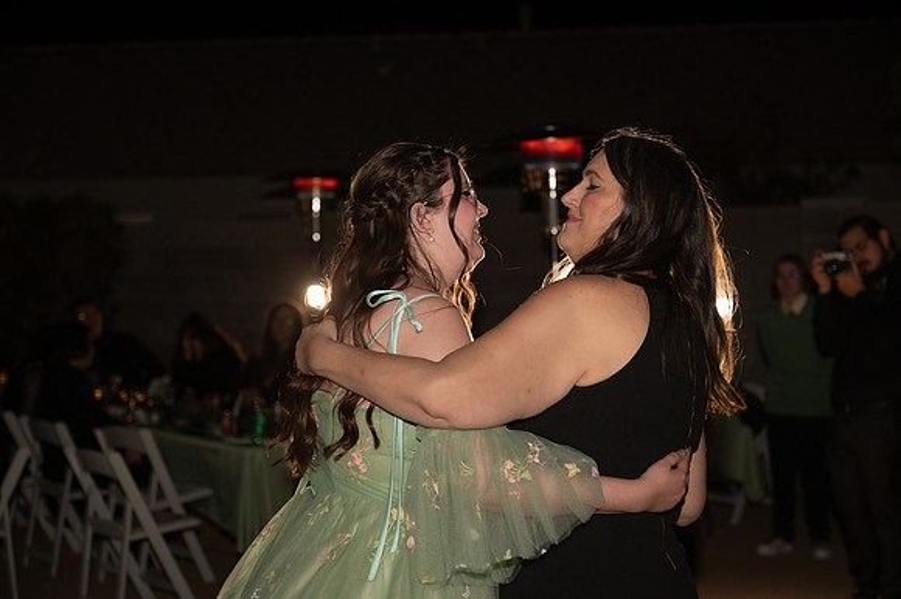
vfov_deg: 19.4
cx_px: 450
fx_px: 1751
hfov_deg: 28.9
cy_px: 300
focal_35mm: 70
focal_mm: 70
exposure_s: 1/160
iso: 1000
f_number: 3.5
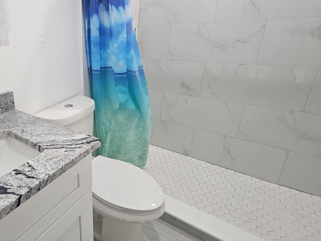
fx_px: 195
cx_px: 64
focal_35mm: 21
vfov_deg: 63.3
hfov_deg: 71.0
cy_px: 108
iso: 125
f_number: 2.2
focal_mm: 1.7
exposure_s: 1/60
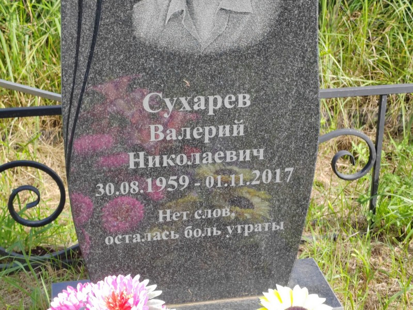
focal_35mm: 66
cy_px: 155
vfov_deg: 22.3
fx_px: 787
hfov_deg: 29.4
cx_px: 206
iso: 100
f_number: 1.9
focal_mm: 5.52
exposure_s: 1/420
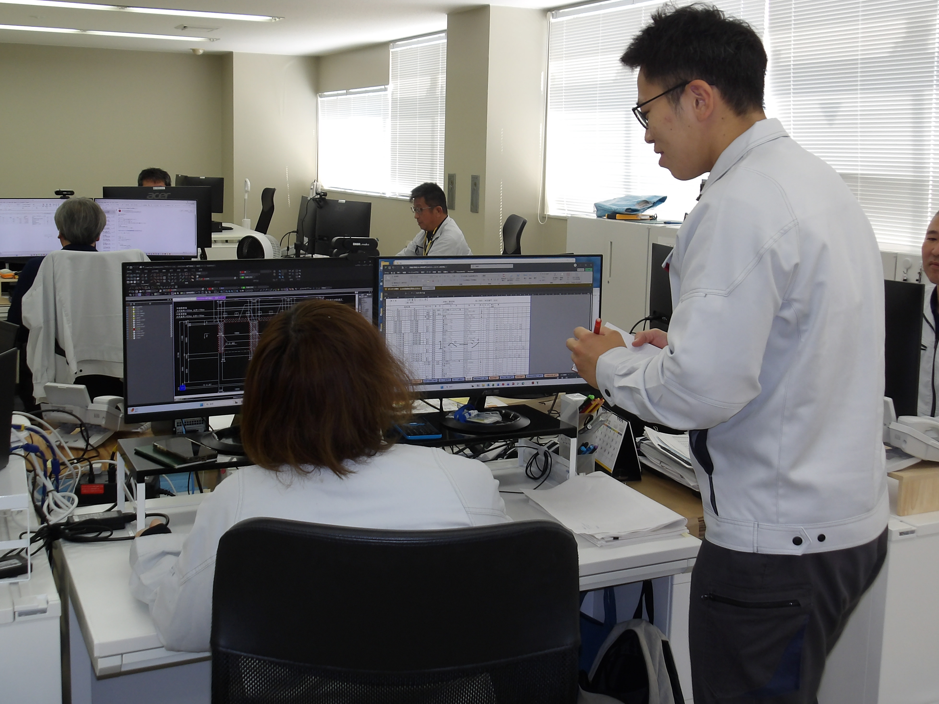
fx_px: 1085
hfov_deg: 46.8
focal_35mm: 40
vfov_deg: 35.9
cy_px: 302
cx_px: 449
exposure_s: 1/62
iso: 100
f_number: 3.3
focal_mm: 6.1
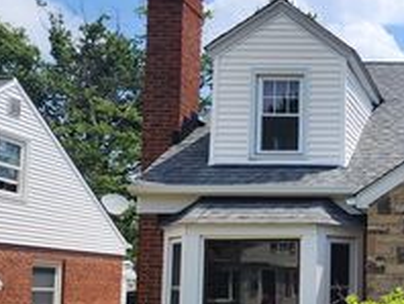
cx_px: 496
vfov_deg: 24.9
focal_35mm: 58
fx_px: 678
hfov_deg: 28.5
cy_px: 242
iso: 12
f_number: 1.8
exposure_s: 1/1163
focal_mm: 6.4
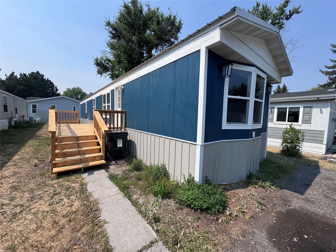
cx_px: 168
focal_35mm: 14
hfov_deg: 102.1
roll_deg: -2.5
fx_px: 136
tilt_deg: -4.7
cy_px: 126
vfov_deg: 85.7
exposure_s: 1/2028
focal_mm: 2.22
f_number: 2.2
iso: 50
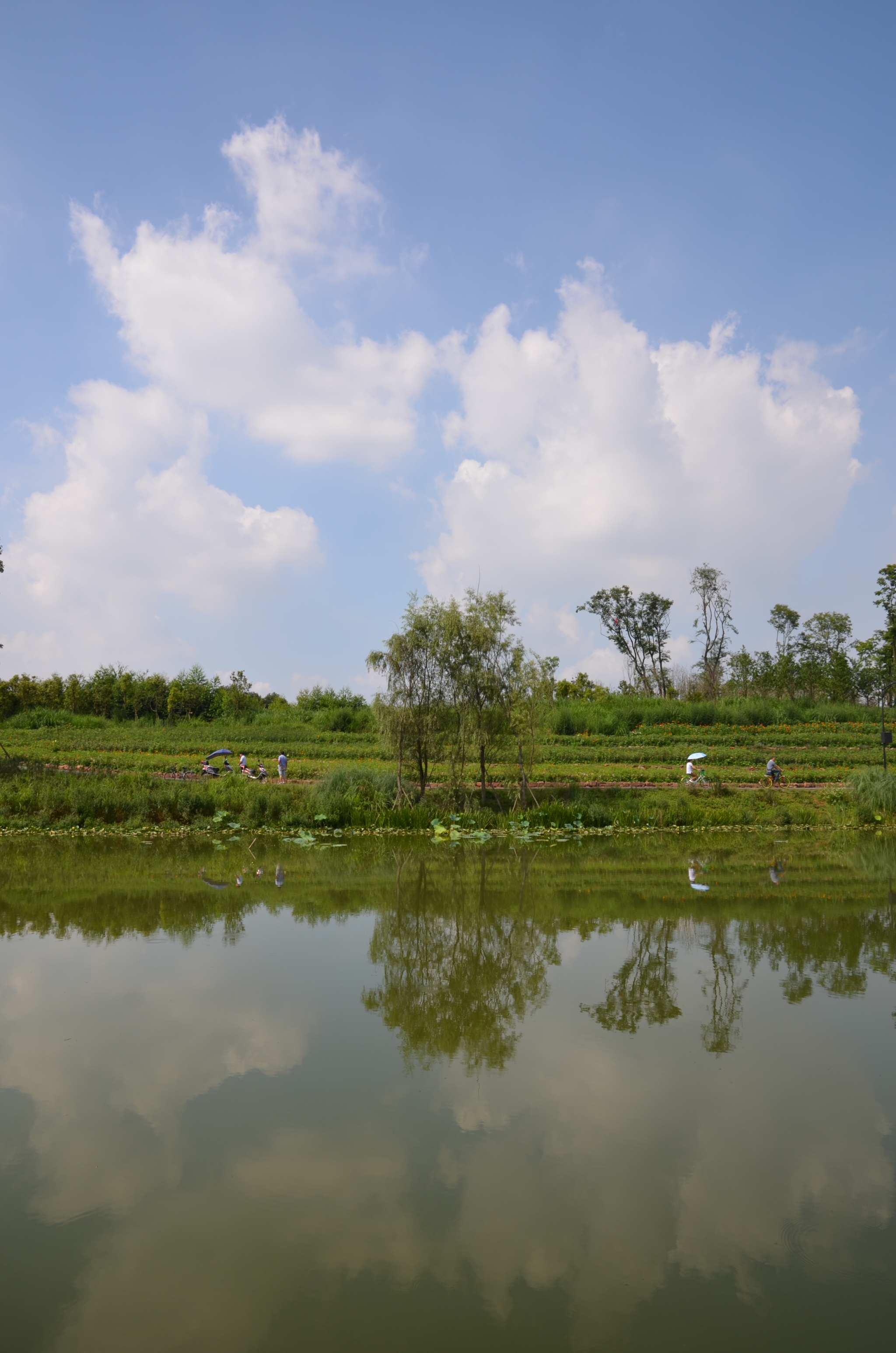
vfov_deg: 73.9
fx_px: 900
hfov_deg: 52.9
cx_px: 448
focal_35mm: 24
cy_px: 676
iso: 100
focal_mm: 16
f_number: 8
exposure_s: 1/250
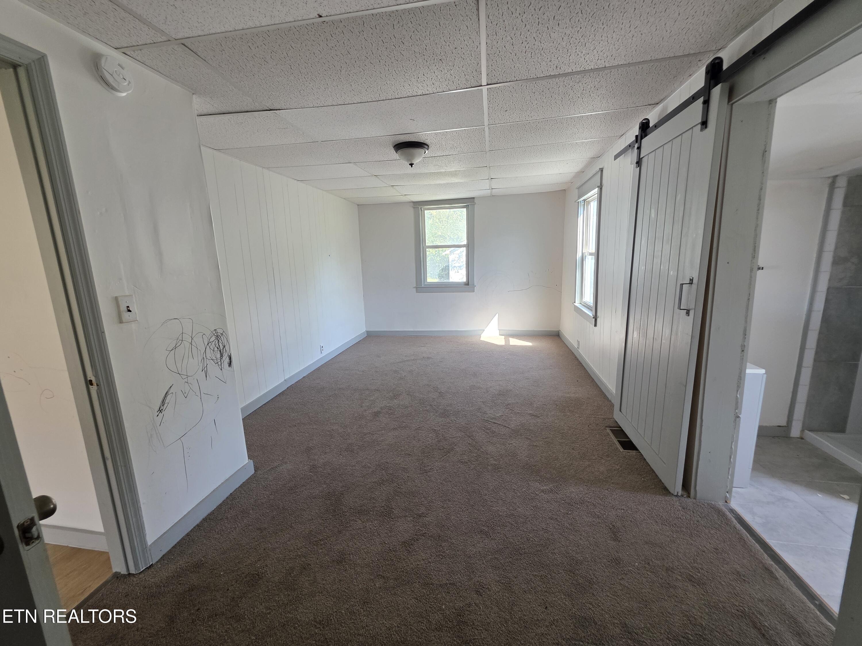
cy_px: 323
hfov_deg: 106.2
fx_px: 324
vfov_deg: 89.9
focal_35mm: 13
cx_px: 431
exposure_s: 1/120
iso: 100
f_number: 1.9
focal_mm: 2.2
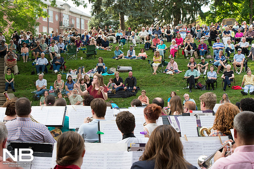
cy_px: 84
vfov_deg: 19.4
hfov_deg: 28.9
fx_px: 494
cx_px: 127
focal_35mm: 70
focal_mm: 70
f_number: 10
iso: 2500
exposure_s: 1/250
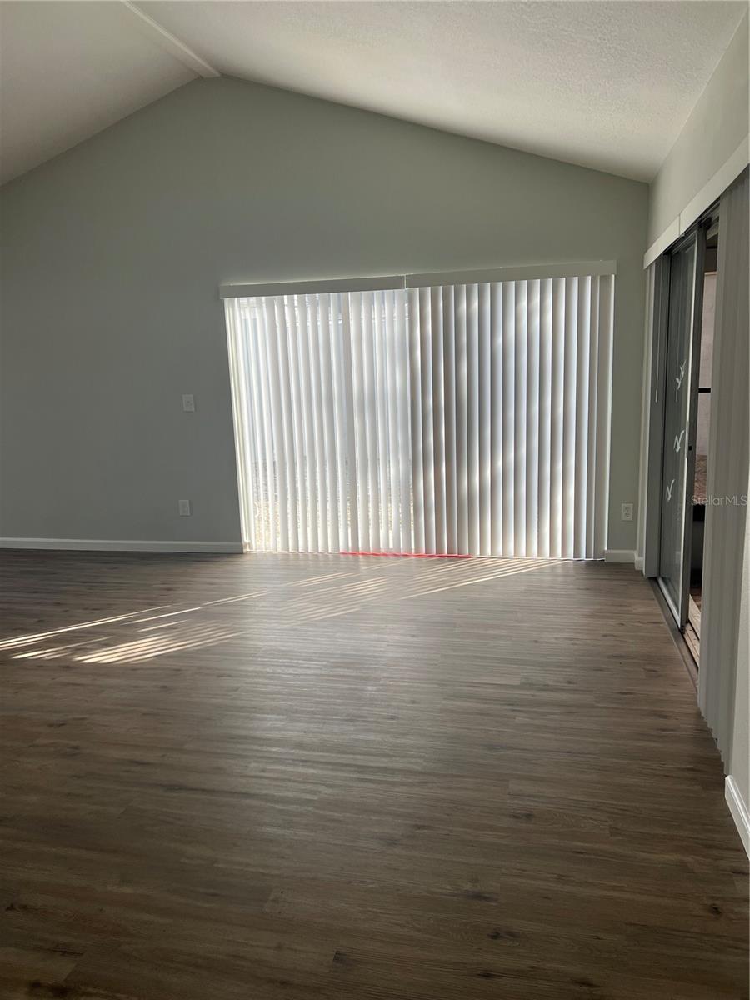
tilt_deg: -10.5
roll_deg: +2.4
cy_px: 500
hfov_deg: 53.1
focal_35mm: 26
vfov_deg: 67.3
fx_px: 751
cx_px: 375
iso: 50
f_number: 1.5
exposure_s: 1/413
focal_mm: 5.7
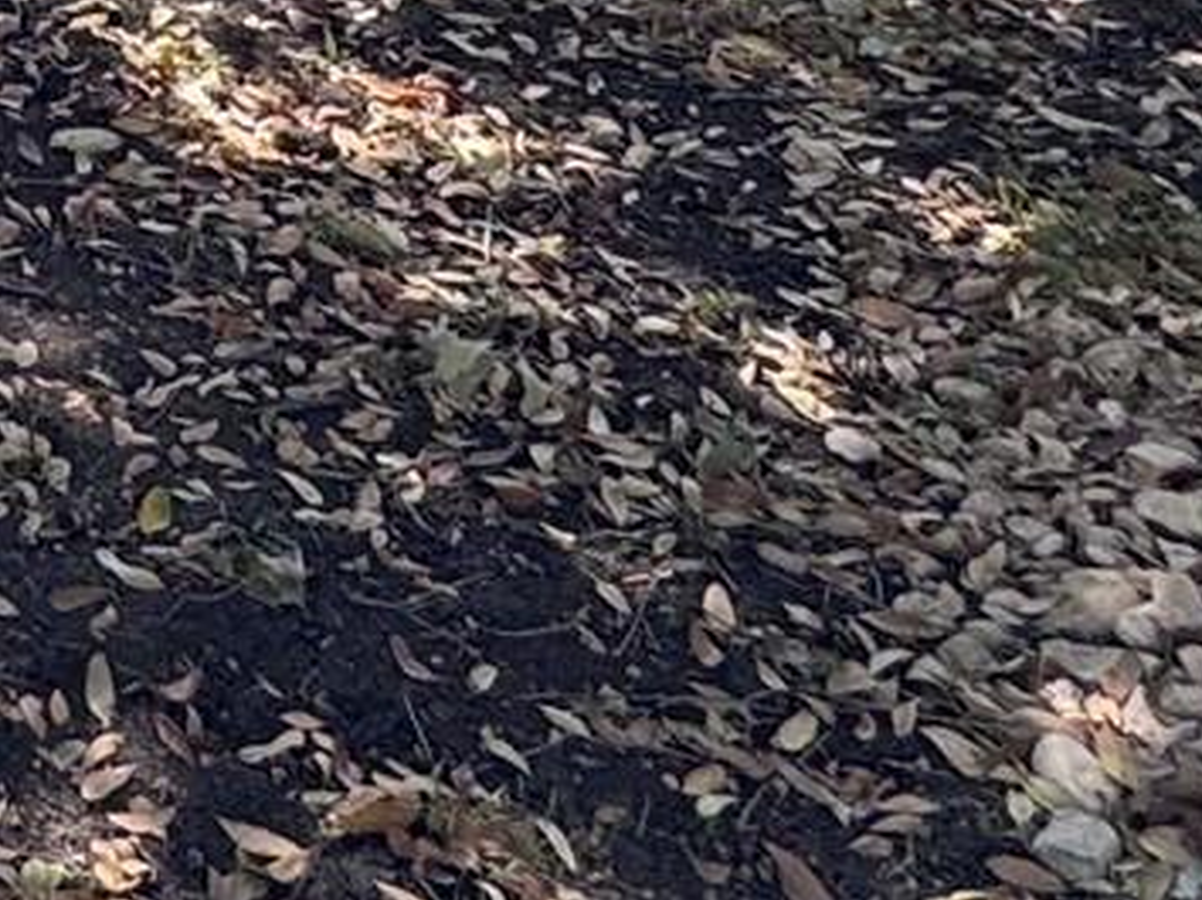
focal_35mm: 81
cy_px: -968
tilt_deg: -3.1
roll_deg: -2.4
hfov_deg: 19.8
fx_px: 2811
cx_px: -764
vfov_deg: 14.6
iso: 40
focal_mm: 2.22
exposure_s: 1/200
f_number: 2.2
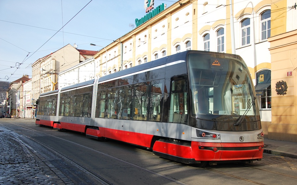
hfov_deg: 49.3
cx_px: 149
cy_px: 95
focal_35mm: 40
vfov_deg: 32.0
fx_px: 324
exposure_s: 1/1000
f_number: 4
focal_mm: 26
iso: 220
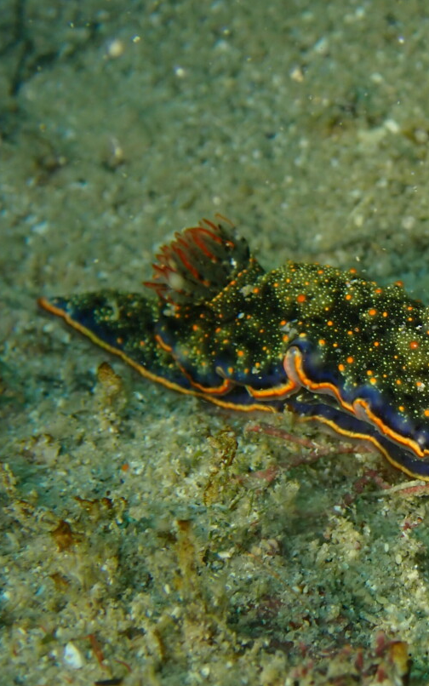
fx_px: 2655
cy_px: 344
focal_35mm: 142
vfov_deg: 14.7
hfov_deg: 9.2
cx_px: 435
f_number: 6.3
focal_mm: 18
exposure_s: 1/320
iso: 200
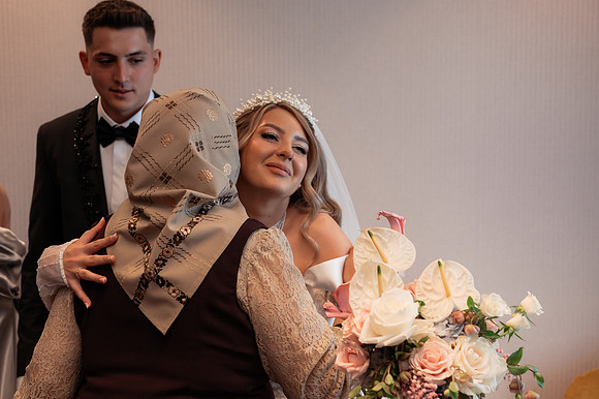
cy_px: 218
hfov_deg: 38.6
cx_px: 271
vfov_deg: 26.2
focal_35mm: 51
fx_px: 855
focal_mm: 47
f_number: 3.5
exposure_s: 1/250
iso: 640
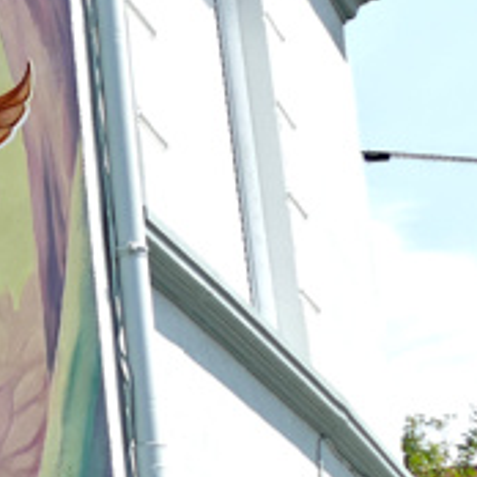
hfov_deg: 9.9
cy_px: 15
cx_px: -578
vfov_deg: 10.8
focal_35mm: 160
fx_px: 2494
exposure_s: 1/1600
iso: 125
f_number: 3
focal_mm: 11.6
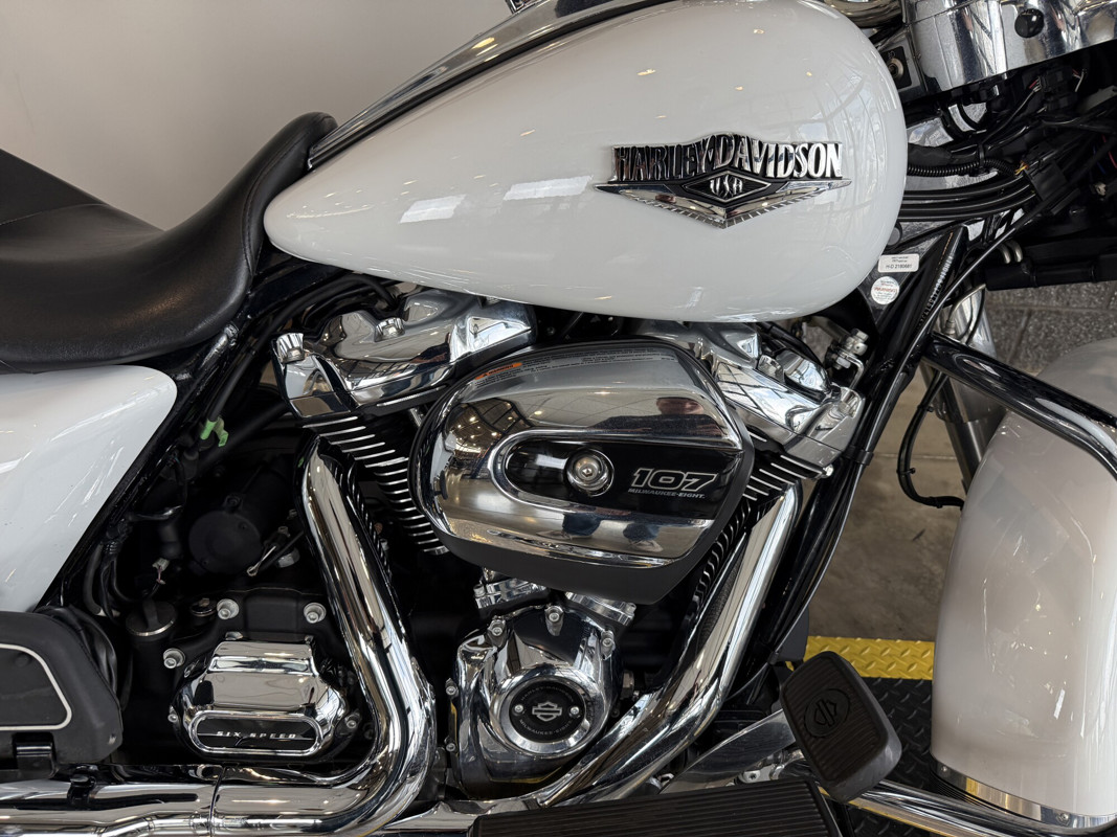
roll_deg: -2.3
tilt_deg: -29.7
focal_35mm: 24
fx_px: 774
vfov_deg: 56.8
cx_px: 558
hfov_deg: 71.6
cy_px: 418
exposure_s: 1/120
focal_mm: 6.76
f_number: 1.78
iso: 160
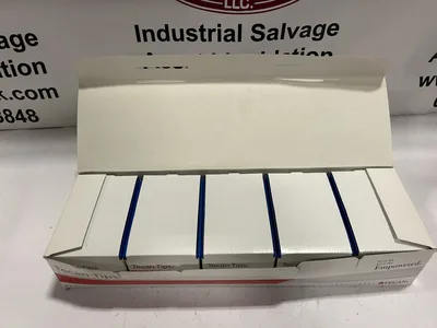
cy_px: 164
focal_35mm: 26
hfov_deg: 67.3
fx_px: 328
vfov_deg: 53.1
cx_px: 218
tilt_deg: -44.9
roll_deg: -1.6
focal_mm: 5.7
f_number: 1.5
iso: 80
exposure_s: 1/60
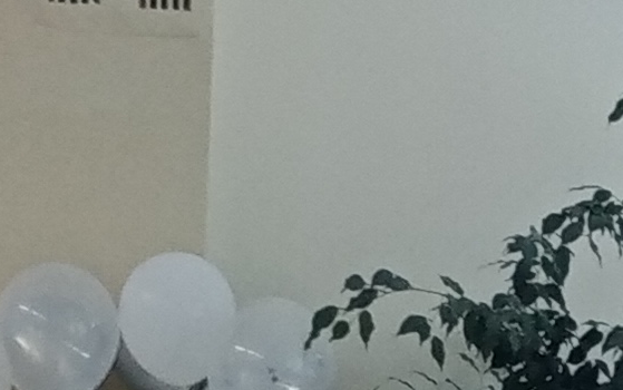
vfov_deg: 6.1
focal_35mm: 205
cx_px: 324
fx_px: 3482
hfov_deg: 10.2
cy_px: 928
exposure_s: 1/33.3
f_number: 1.8
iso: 129
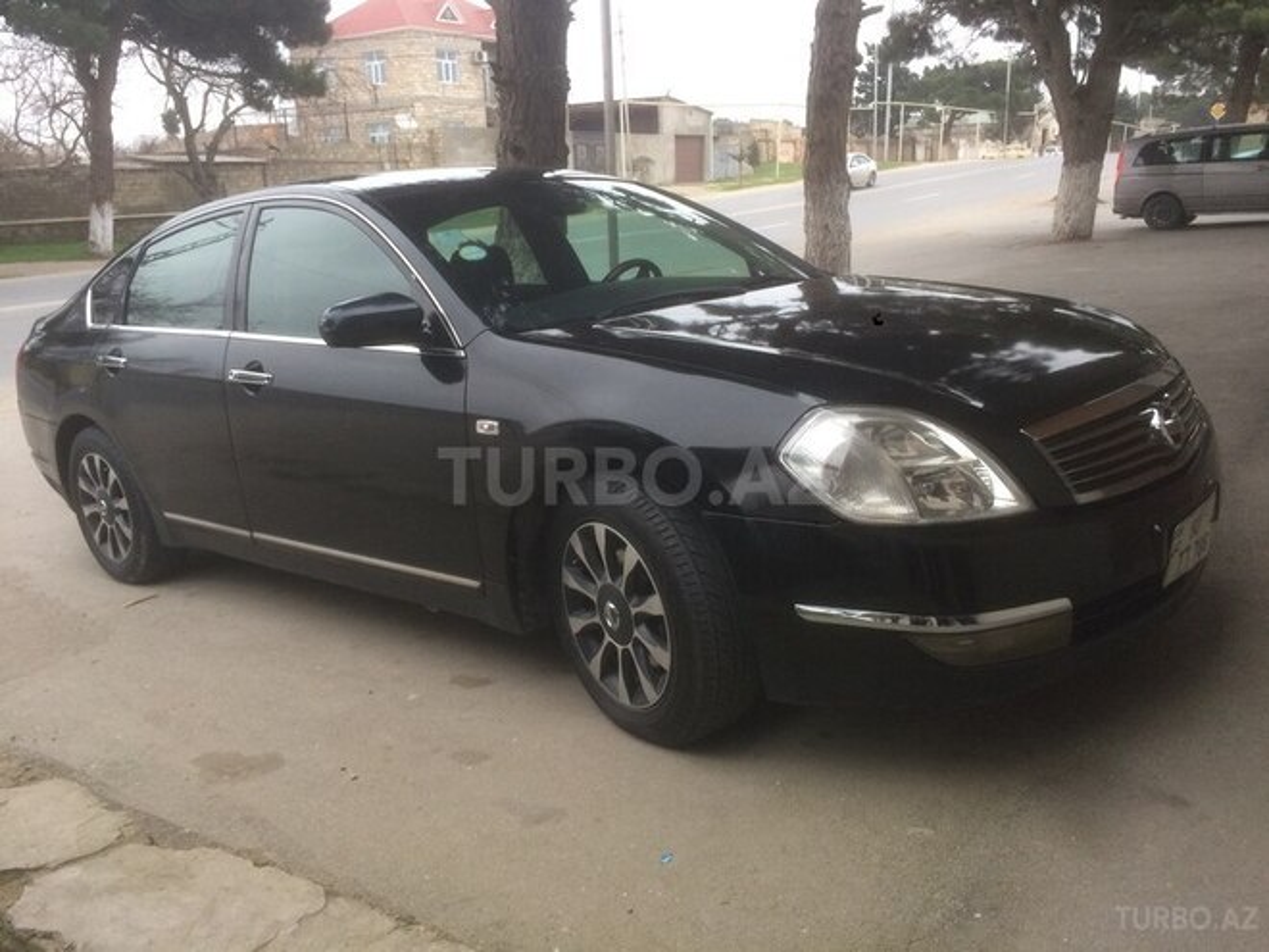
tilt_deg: -15.2
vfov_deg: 48.2
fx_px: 1063
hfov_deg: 61.7
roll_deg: +0.3
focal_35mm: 29
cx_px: 634
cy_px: 476
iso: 64
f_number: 2.2
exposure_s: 1/33
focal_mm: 4.15
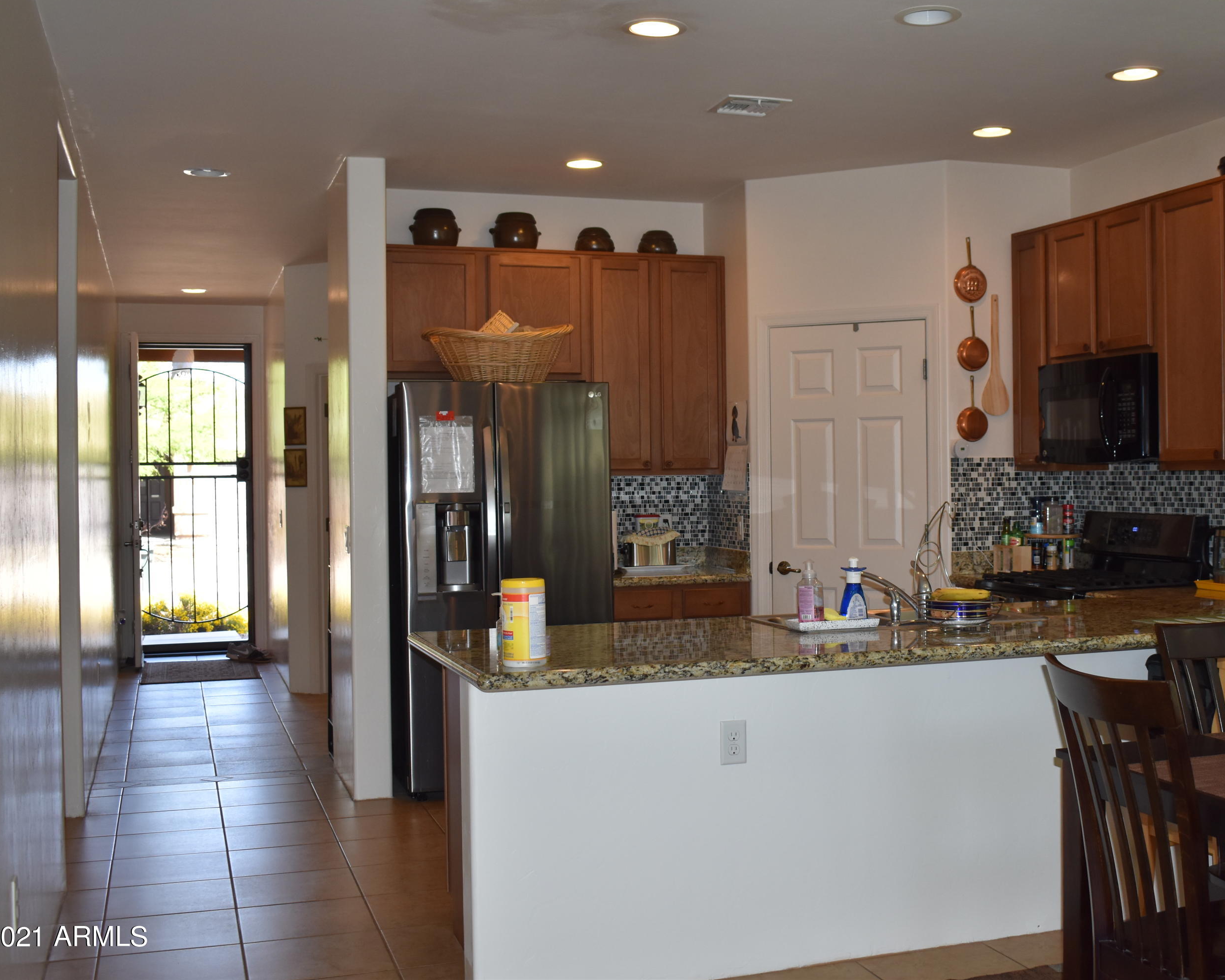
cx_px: 725
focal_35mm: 41
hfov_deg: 44.6
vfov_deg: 36.5
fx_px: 1487
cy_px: 485
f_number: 5
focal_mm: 24
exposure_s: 1/200
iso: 640
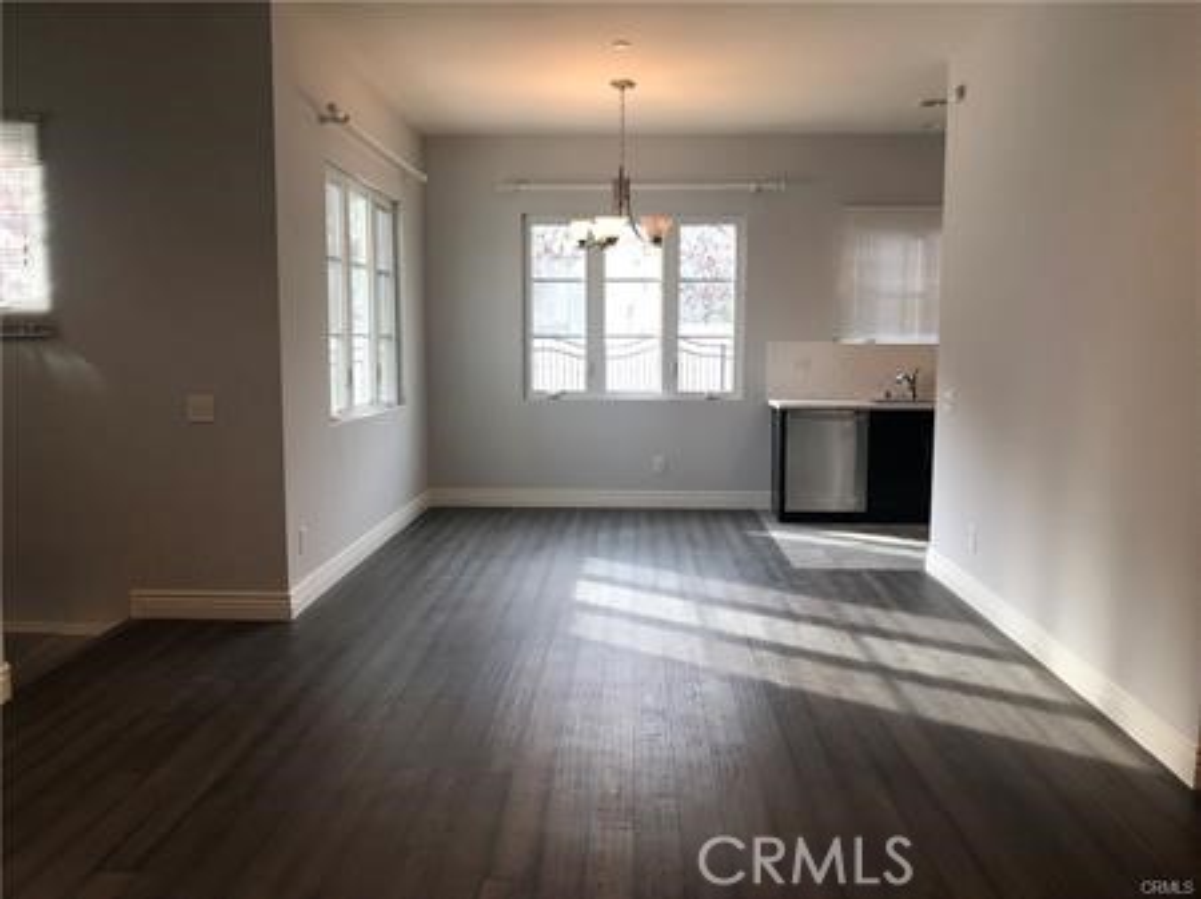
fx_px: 971
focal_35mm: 28
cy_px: 450
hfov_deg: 63.5
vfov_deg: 49.7
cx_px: 600
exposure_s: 1/40
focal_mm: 3.99
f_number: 1.8
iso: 25
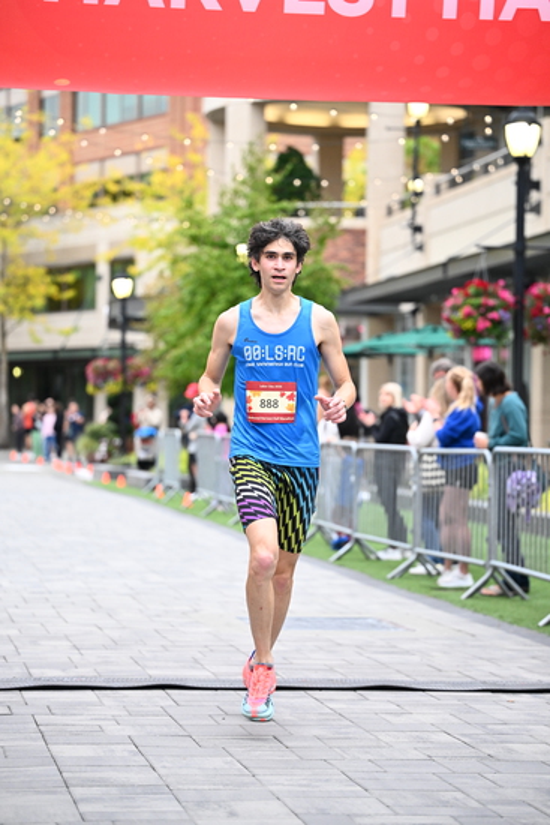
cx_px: 275
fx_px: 2221
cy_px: 412
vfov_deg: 21.0
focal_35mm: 97
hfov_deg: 14.1
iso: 1600
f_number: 2.8
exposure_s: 1/800
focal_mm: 97
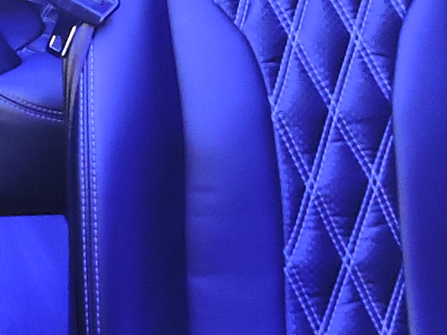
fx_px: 1627
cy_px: -338
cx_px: -293
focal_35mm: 126
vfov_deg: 10.7
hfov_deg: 14.3
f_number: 3.3
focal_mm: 4.3
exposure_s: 1/8
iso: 560
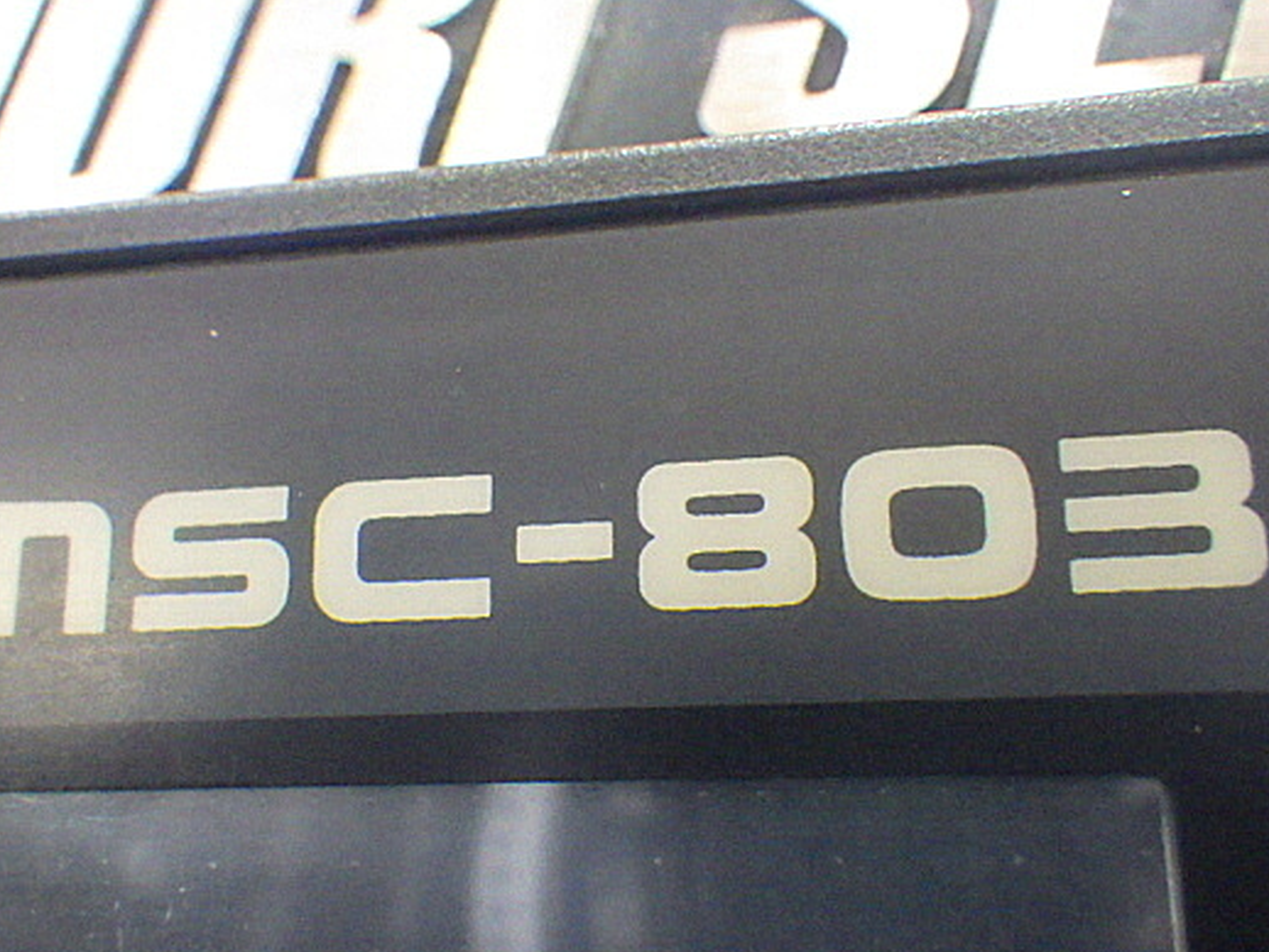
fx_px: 1540
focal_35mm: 42
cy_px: 460
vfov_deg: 34.4
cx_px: 563
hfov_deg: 44.7
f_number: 3.8
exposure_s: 1/50
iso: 1250
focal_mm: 6.1
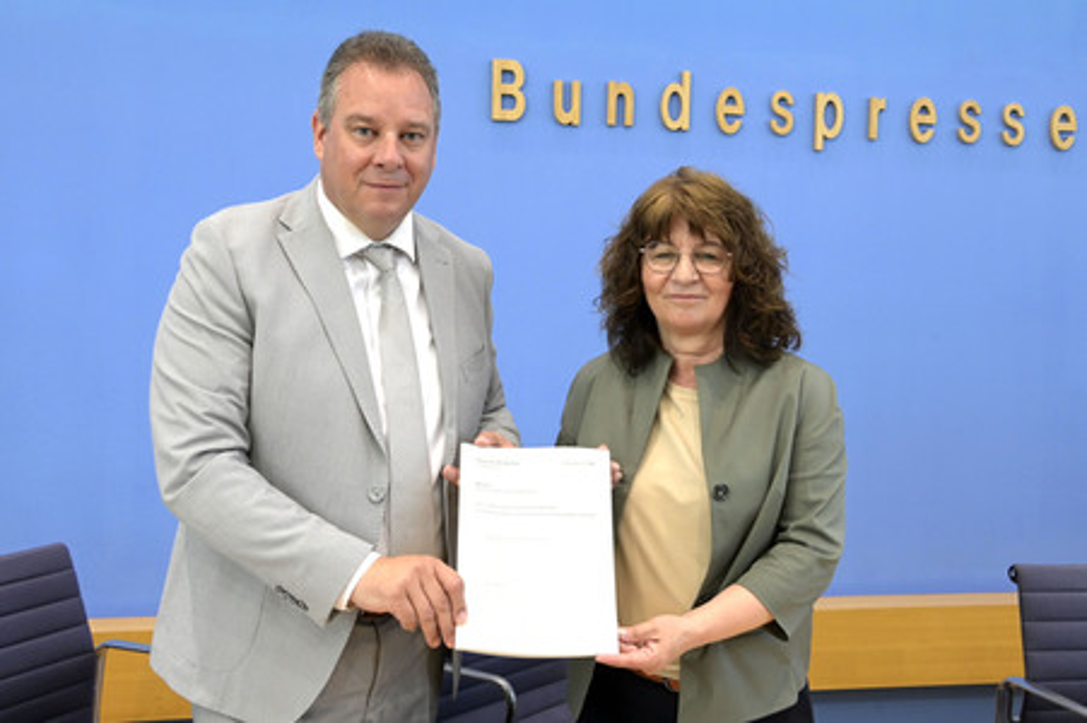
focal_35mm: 36
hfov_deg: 53.2
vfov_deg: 36.8
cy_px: 362
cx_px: 544
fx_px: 1086
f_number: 6.3
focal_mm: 36
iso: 4000
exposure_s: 1/500
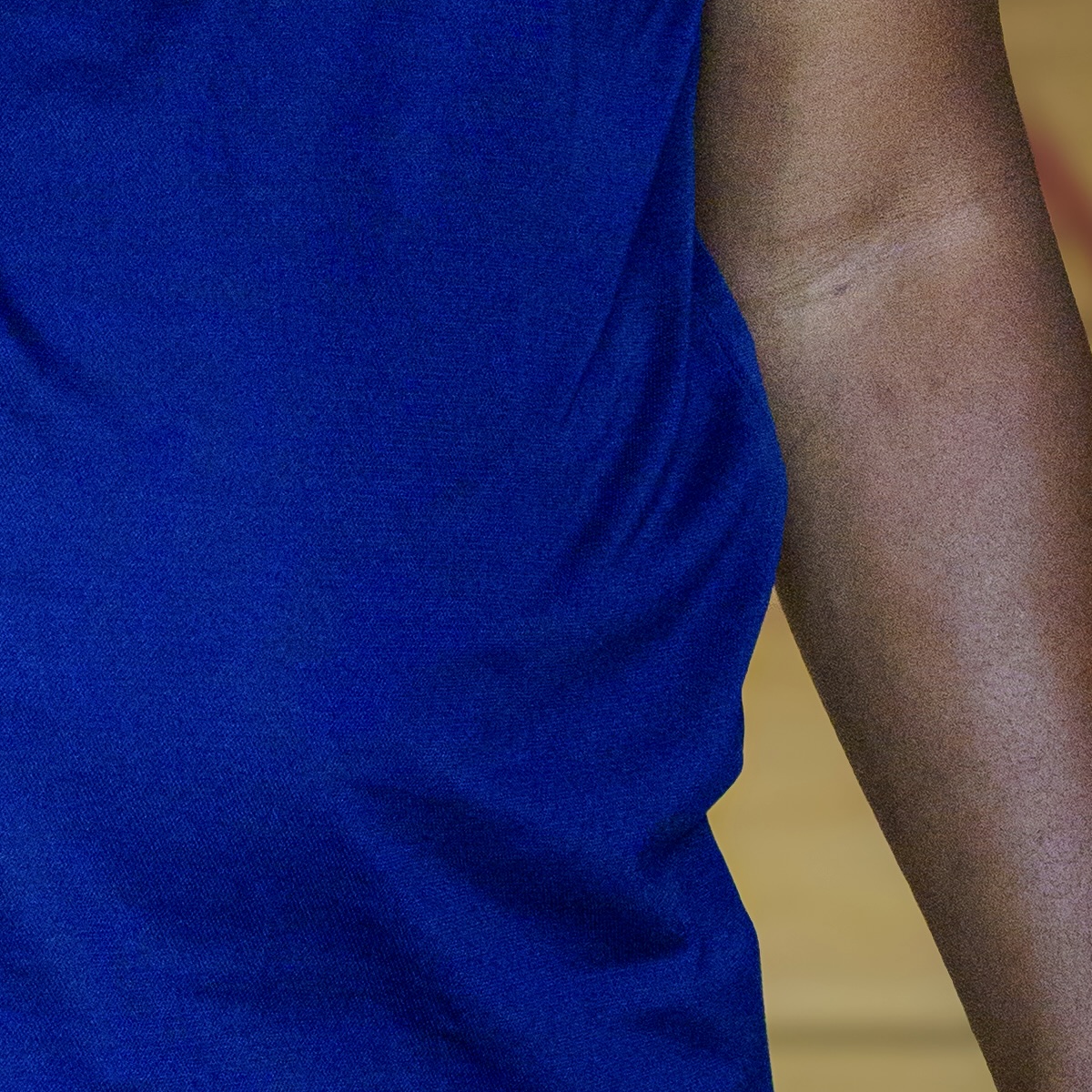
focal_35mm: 446
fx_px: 15918
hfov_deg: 3.9
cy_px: -379
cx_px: 29
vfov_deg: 3.9
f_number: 4
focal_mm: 70
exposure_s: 1/160
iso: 3200
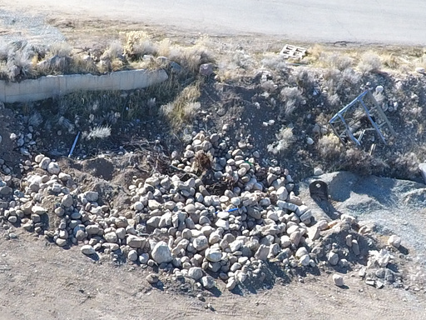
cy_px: 533
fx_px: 985
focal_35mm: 80
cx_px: 47
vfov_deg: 16.2
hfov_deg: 23.8
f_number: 2.8
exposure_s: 1/313
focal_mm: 3.61
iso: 100
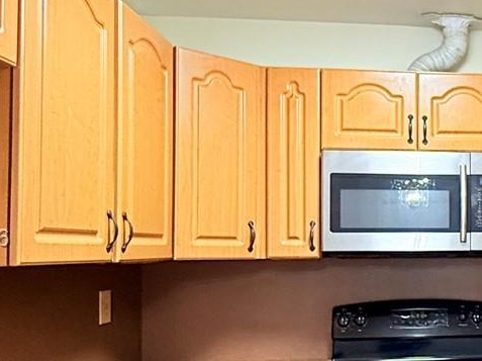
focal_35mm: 47
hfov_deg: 35.7
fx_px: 654
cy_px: 240
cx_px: 503
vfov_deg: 30.6
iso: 320
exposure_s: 1/60
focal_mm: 2.22
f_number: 2.2
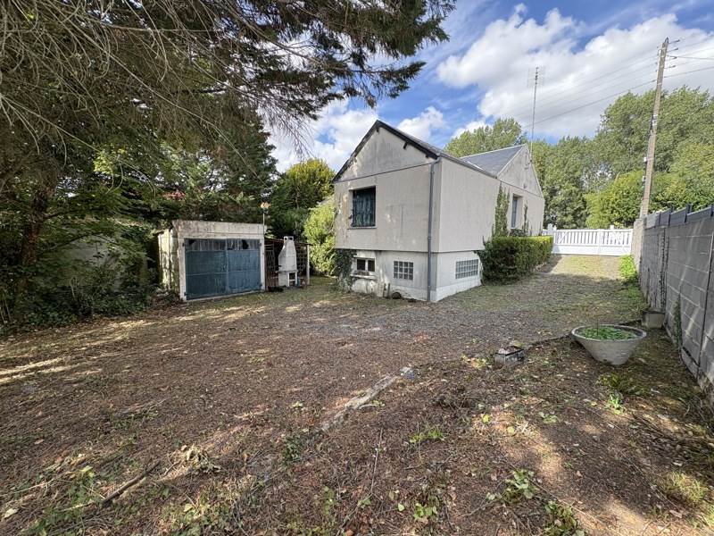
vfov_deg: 85.7
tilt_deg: -4.6
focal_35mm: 14
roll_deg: -1.6
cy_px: 268
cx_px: 357
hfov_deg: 102.1
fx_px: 289
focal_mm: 2.22
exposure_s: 1/285
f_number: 2.2
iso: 40
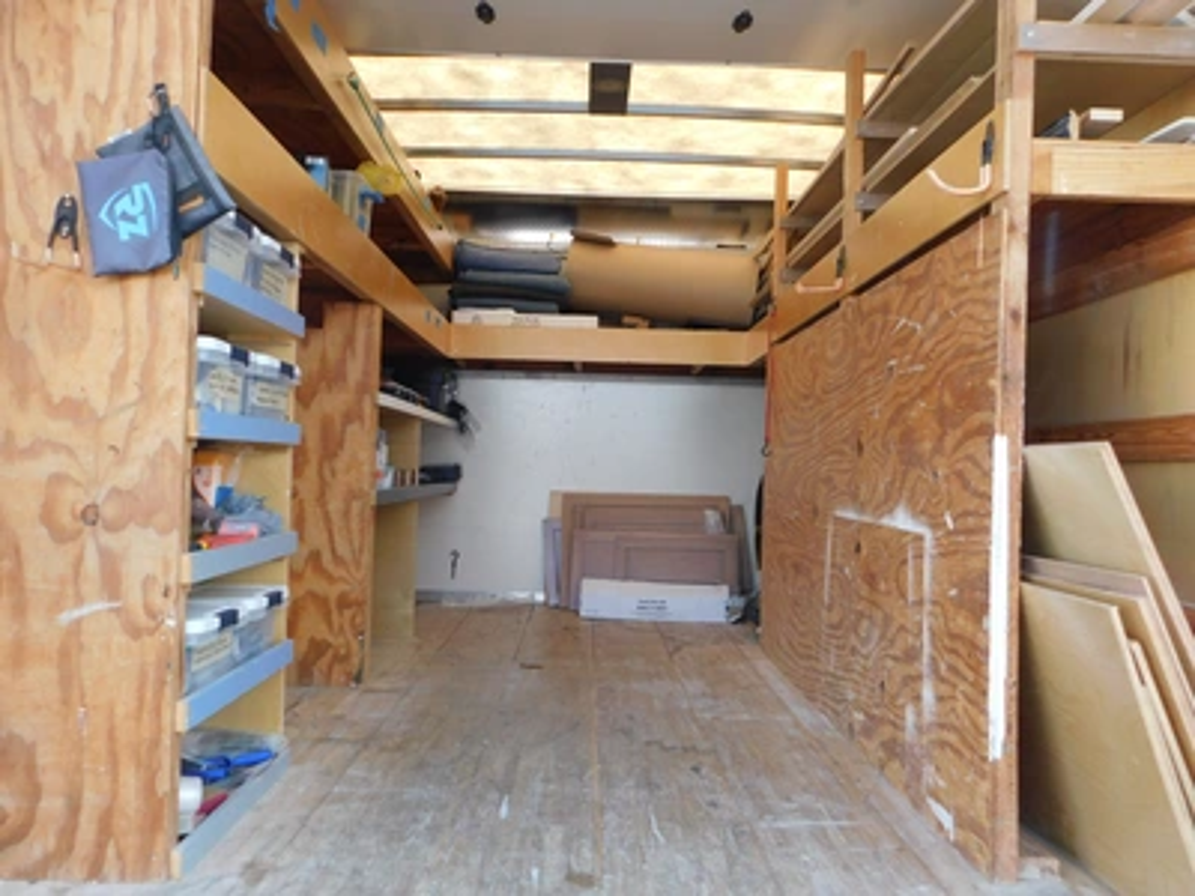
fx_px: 1036
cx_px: 598
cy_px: 448
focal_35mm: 30
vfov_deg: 46.8
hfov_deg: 60.0
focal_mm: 5.3
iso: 125
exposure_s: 1/160
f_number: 3.2
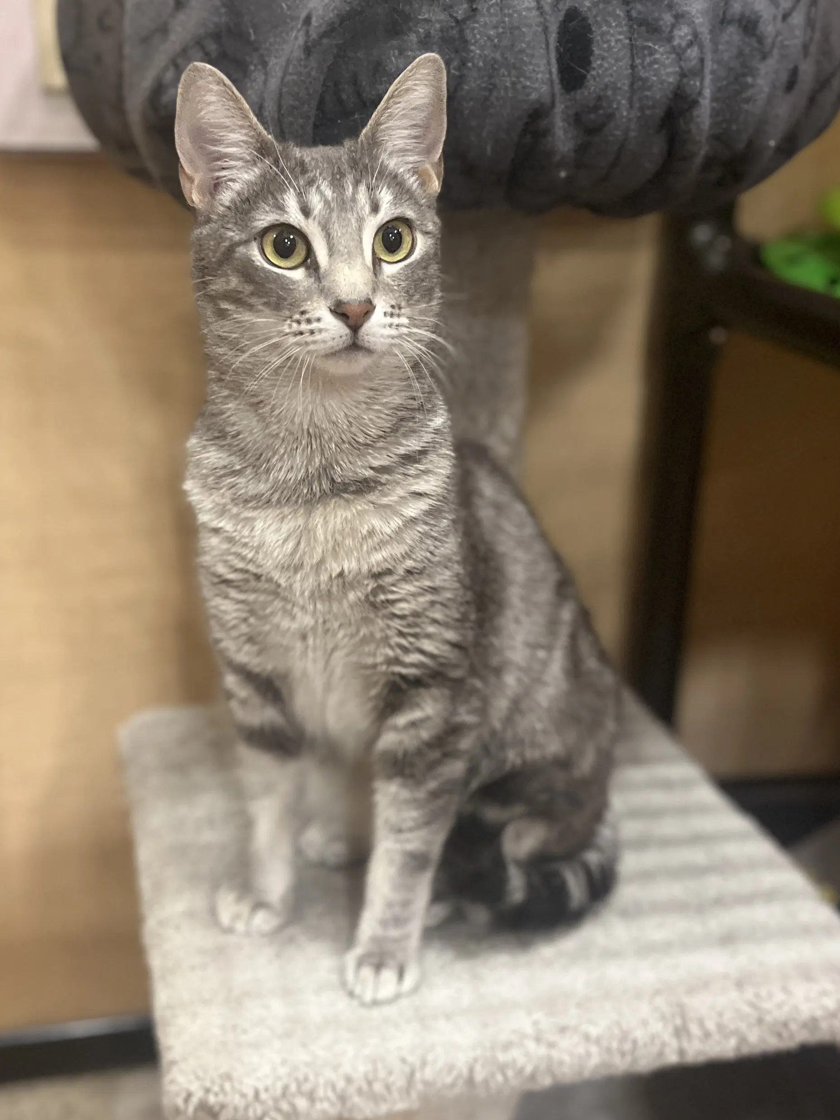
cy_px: 542
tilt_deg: -21.4
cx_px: 421
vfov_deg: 65.3
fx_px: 874
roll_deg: +0.5
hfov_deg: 51.4
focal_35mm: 27
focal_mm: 5.1
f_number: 1.6
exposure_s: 1/60
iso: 400
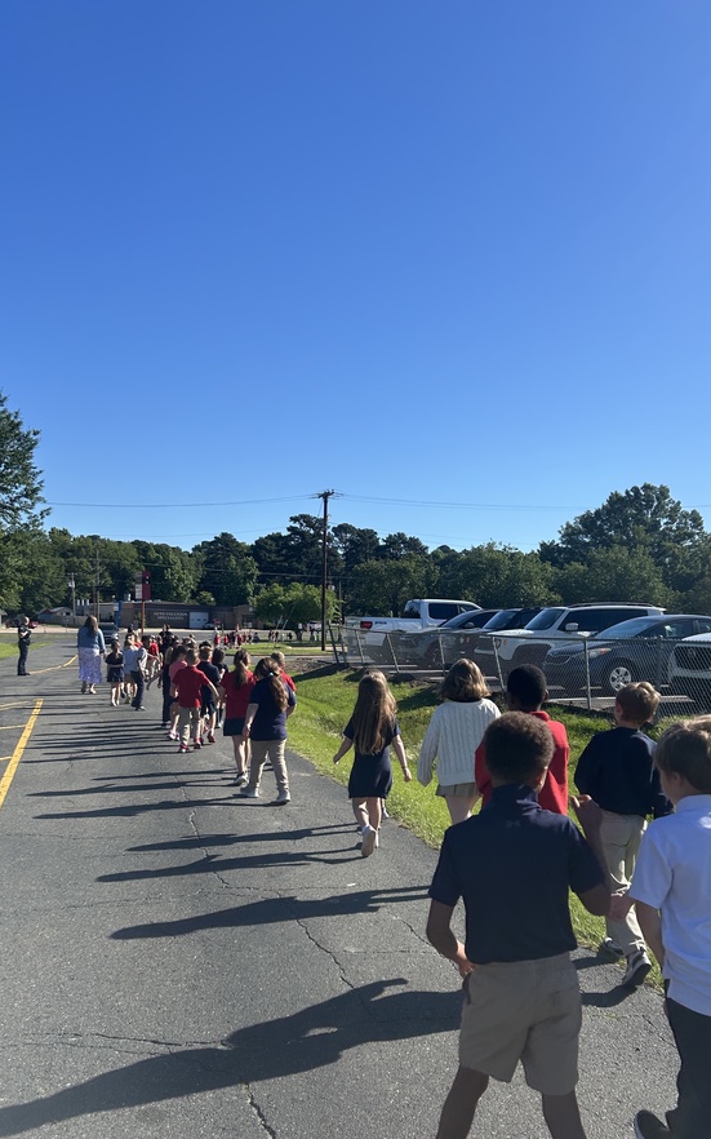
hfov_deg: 39.4
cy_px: 657
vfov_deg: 59.4
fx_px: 992
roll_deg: -1.2
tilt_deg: +0.3
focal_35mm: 32
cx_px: 390
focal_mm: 5.7
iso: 50
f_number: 1.5
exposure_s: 1/3831
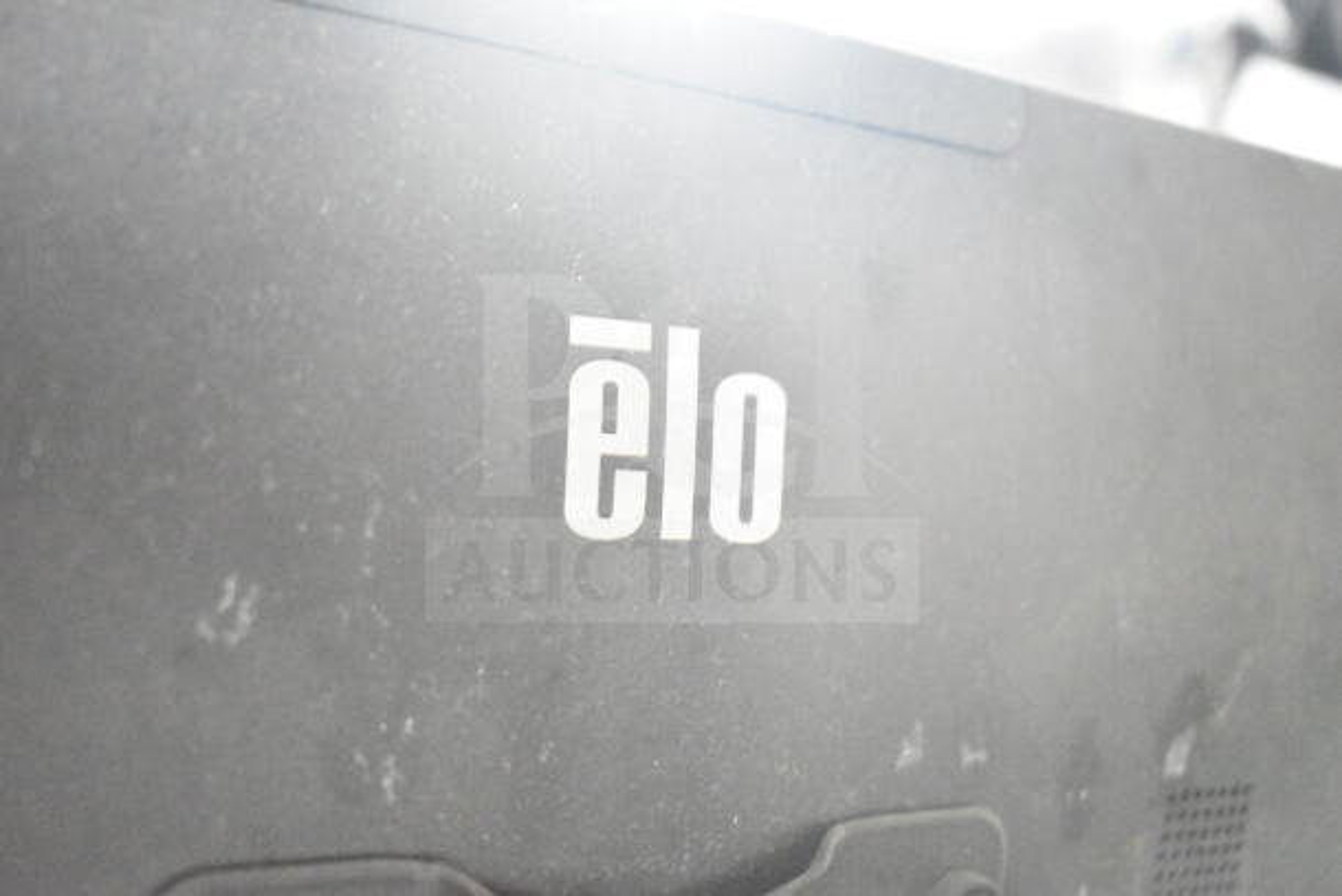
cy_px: 448
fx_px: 1790
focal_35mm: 48
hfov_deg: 41.1
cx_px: 671
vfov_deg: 28.1
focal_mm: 32
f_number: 4.5
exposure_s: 1/15
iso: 25600
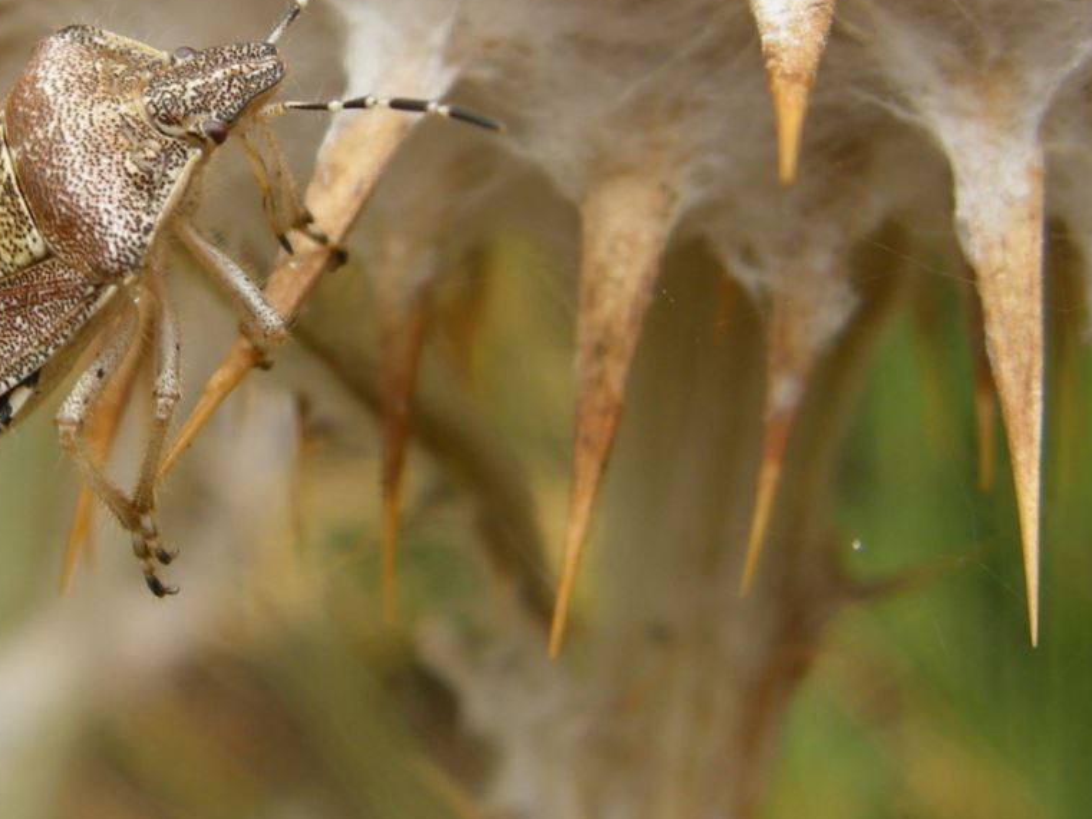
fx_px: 2903
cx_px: 174
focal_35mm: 92
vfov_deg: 16.0
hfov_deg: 21.0
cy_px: 251
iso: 64
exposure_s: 1/172
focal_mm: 7.5
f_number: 4.3
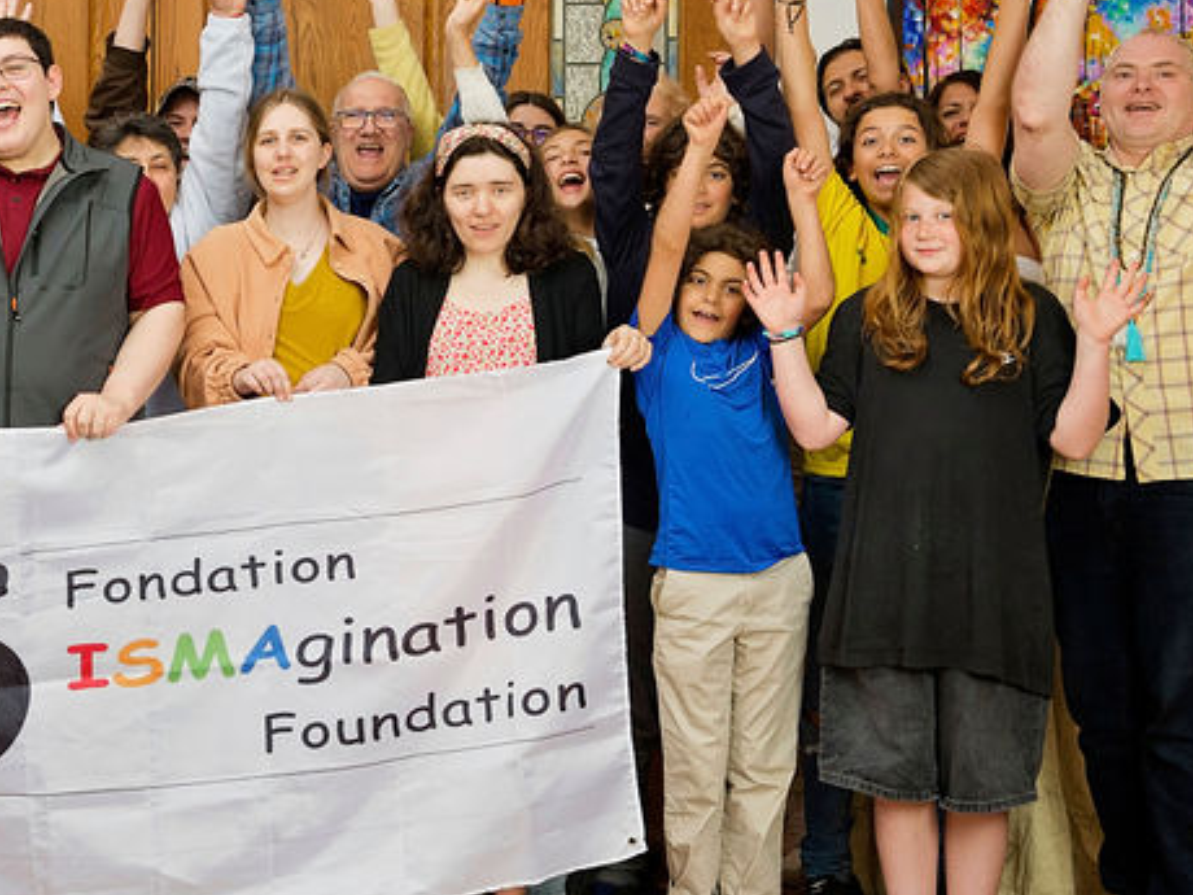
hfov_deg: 25.2
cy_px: 266
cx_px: 109
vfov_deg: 19.5
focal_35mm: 75
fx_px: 2585
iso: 640
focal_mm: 35
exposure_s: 1/125
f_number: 5.6
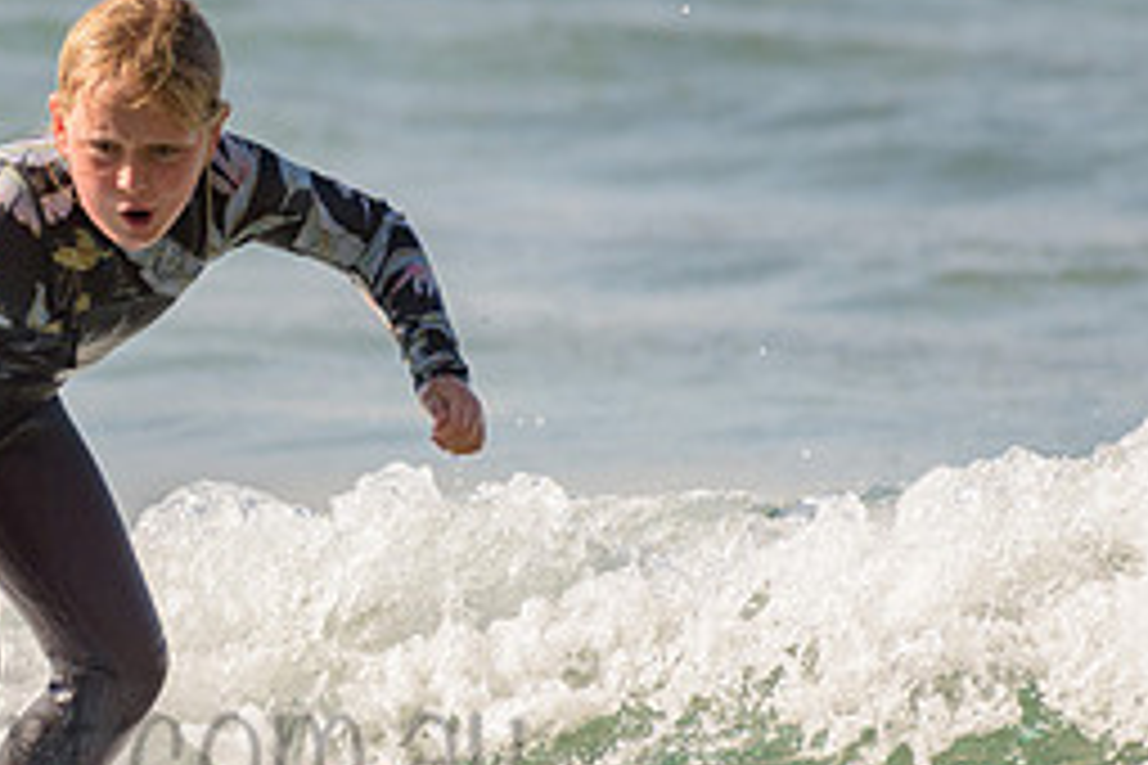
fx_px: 44450
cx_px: -166
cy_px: 567
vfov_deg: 1.0
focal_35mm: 1394
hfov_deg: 1.5
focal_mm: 500
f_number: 5.6
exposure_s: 1/2000
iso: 140
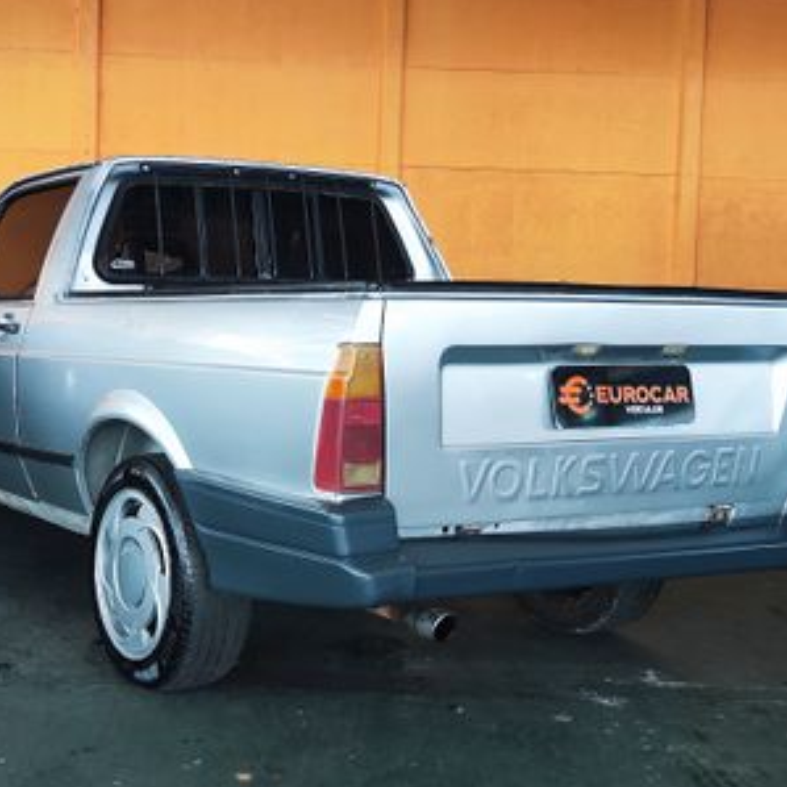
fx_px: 823
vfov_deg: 51.1
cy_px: 368
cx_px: 268
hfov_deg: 50.3
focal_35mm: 32
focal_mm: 7.01
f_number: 1.69
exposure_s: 1/120
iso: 377
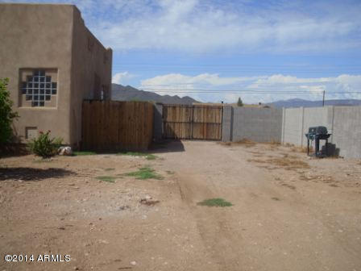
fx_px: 396
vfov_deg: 37.7
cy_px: 136
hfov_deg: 49.0
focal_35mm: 38
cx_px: 180
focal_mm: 6.3
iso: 50
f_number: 7.3
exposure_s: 1/279
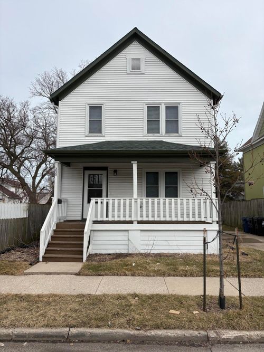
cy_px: 176
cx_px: 132
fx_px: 264
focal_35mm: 26
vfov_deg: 67.3
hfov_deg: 53.0
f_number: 1.6
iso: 50
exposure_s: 1/3279
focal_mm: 5.96
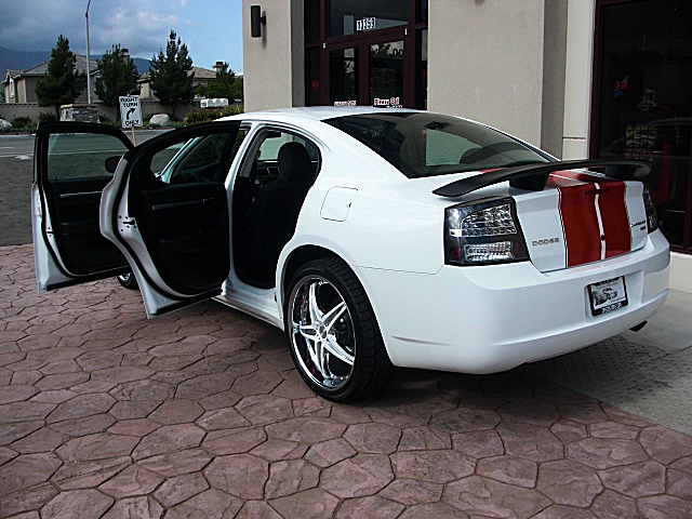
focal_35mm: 36
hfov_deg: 51.4
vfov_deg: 39.7
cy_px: 260
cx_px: 346
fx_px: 720
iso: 50
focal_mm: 6.3
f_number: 7.9
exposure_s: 1/125
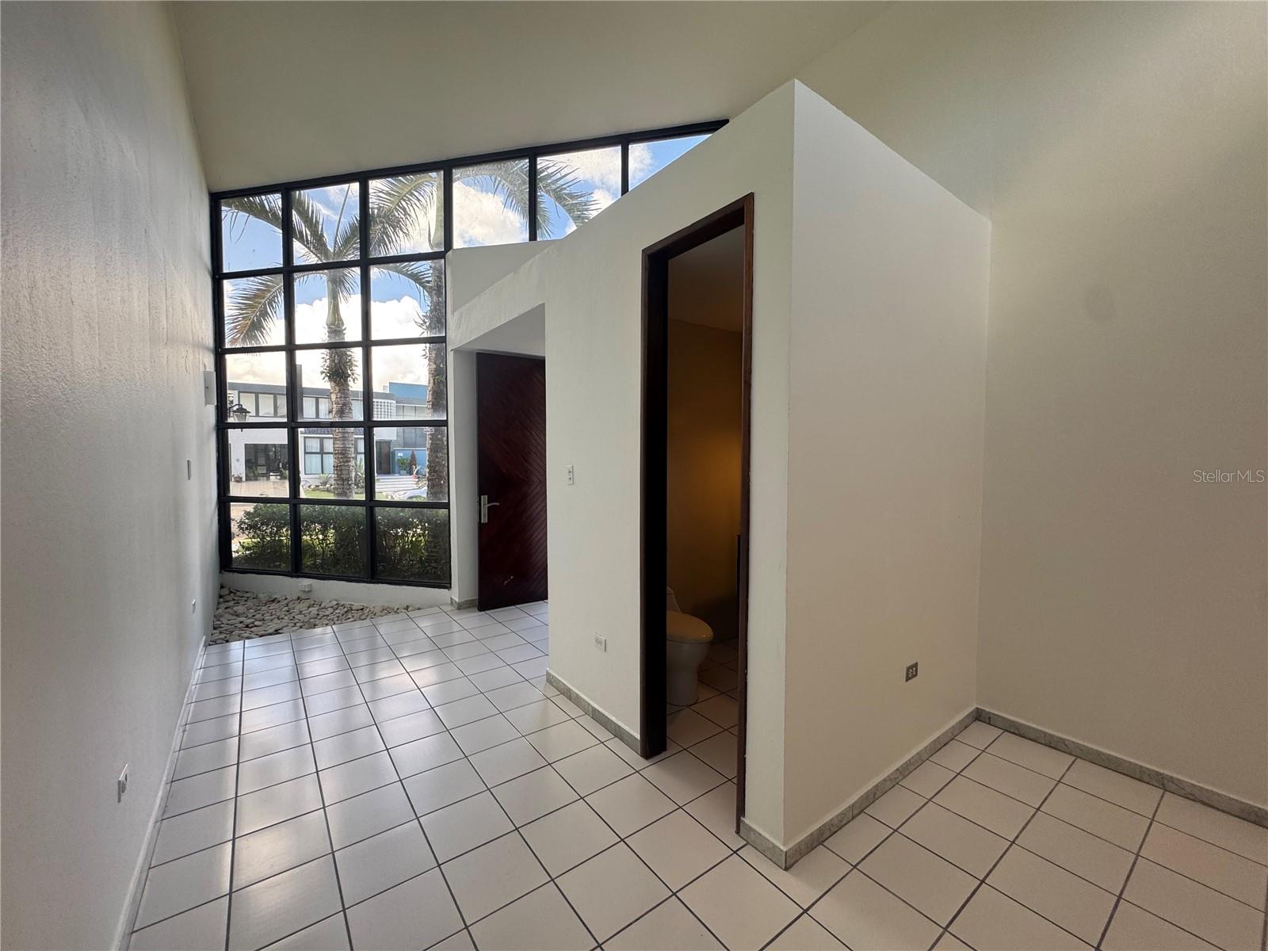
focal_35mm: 14
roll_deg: -0.6
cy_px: 476
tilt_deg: -3.6
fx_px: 513
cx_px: 634
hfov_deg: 102.1
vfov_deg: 85.7
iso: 64
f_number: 2.2
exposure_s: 1/120
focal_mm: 2.22
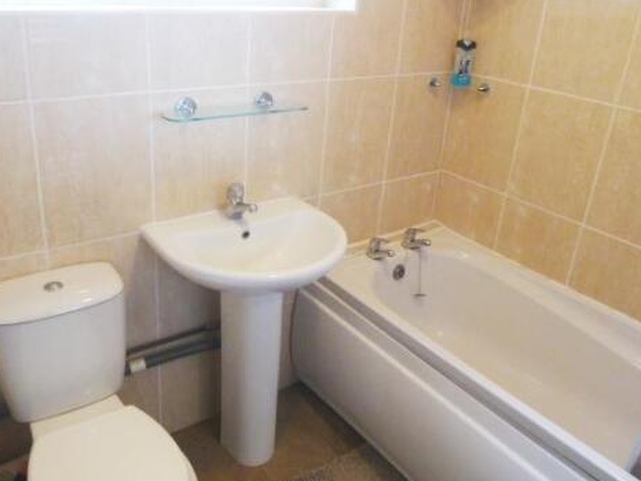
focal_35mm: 30
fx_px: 556
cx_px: 283
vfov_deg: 46.7
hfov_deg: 59.8
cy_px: 208
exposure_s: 1/25
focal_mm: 4.3
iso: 400
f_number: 3.3
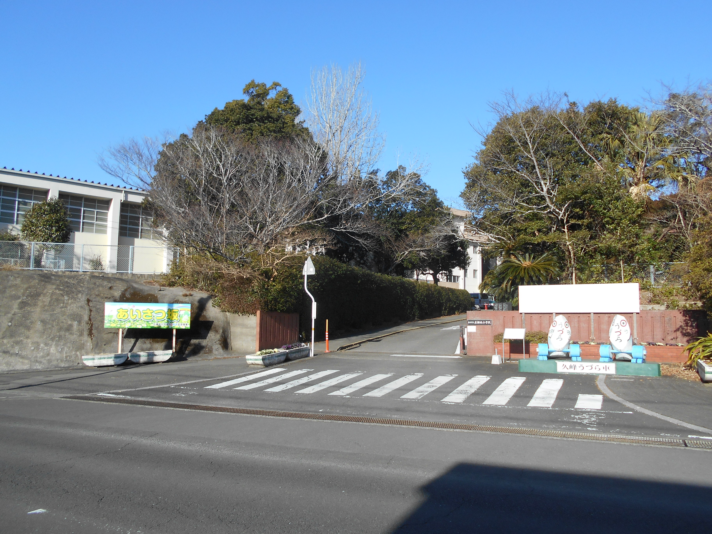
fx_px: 535
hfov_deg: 67.3
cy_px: 267
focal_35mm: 26
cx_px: 356
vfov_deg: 53.1
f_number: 3.2
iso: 80
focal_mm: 4.6
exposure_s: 1/640
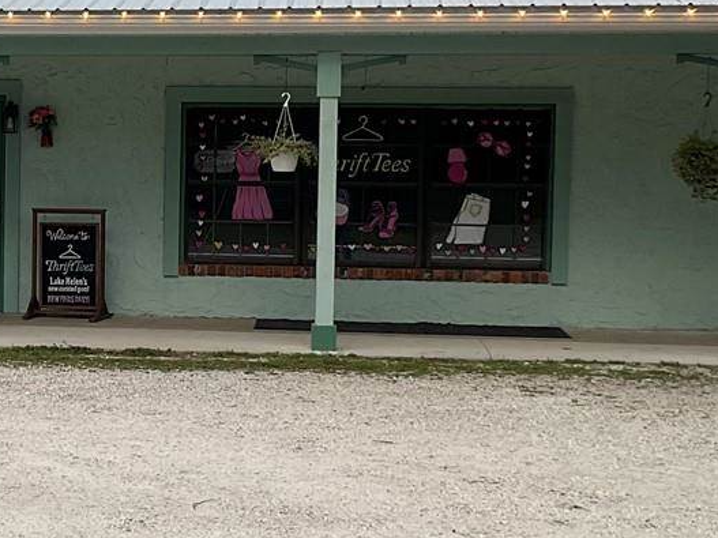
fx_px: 1825
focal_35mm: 88
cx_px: 46
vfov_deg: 16.8
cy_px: 300
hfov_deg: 21.7
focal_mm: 3
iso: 16
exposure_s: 1/151
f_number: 1.8
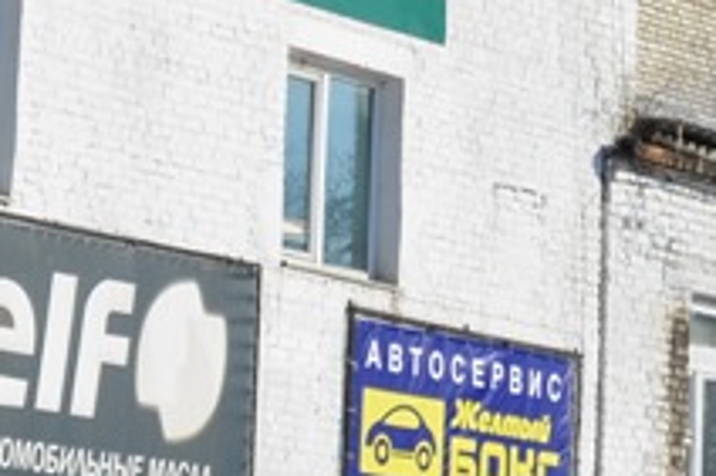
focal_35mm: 280
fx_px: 5564
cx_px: 581
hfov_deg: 7.4
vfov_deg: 4.8
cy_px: -341
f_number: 5.6
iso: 100
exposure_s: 1/640
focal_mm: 27.5
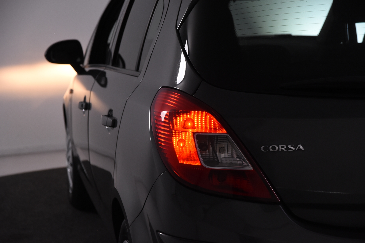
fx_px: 943
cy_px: 122
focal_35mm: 93
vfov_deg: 14.7
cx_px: 182
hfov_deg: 21.9
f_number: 4.5
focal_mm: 62
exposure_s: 1/320
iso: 1600
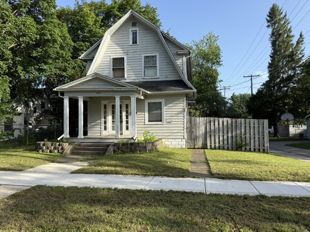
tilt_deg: +2.6
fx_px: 215
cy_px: 116
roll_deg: +0.1
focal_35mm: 24
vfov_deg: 56.8
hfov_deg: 71.6
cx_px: 155
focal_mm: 6.76
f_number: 1.78
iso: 80
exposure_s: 1/1618
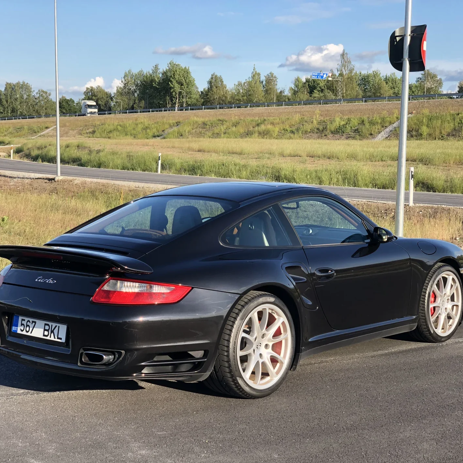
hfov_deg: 27.7
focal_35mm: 62
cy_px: 233
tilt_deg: -6.4
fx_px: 938
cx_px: 238
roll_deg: -0.8
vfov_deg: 27.7
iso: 16
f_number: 2.4
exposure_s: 1/340
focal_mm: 6
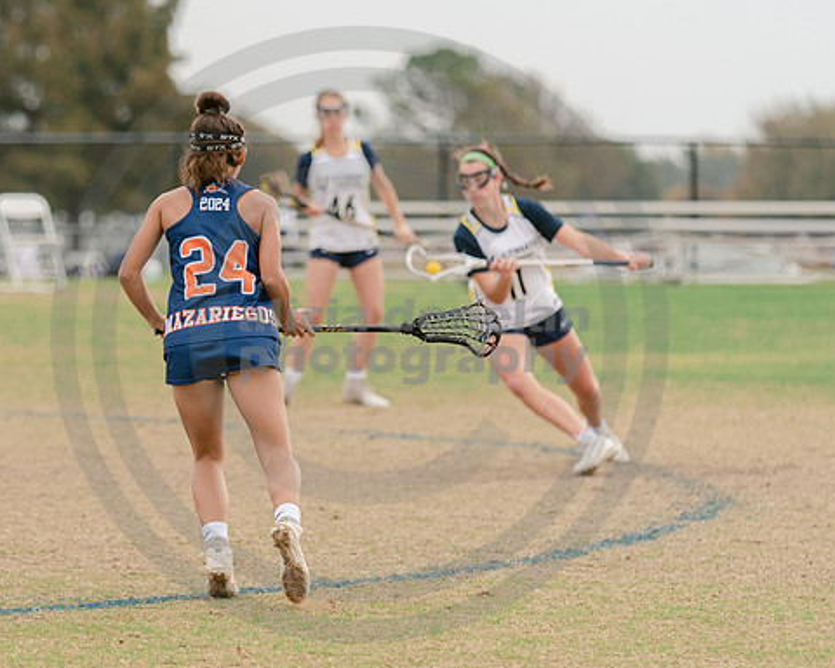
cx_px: 165
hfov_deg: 5.8
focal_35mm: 336
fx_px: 8303
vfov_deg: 4.6
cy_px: 351
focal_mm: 155
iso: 250
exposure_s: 1/1250
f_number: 2.8
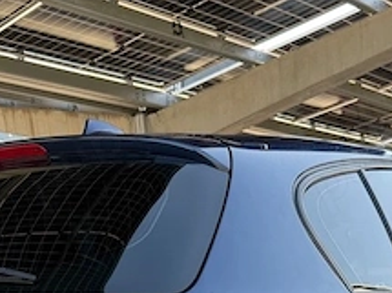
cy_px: 408
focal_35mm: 67
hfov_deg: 29.0
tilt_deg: -10.0
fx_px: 758
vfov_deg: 19.7
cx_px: 219
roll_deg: +0.6
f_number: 1.78
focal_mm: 6.76
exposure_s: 1/543
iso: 100
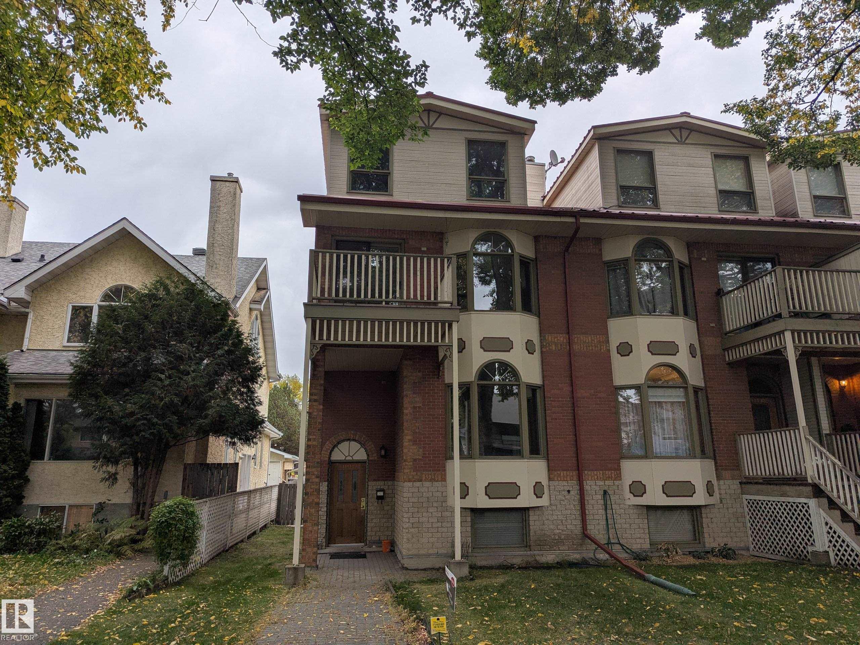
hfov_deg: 71.6
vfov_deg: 56.8
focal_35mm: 24
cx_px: 430
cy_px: 322
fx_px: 596
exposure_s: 1/190
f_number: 1.85
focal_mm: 6.81
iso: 49
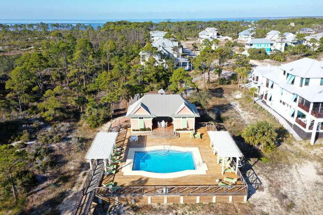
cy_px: 108
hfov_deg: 65.5
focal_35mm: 28
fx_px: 251
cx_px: 162
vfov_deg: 46.4
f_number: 5.6
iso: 100
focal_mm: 10.26
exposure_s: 1/320
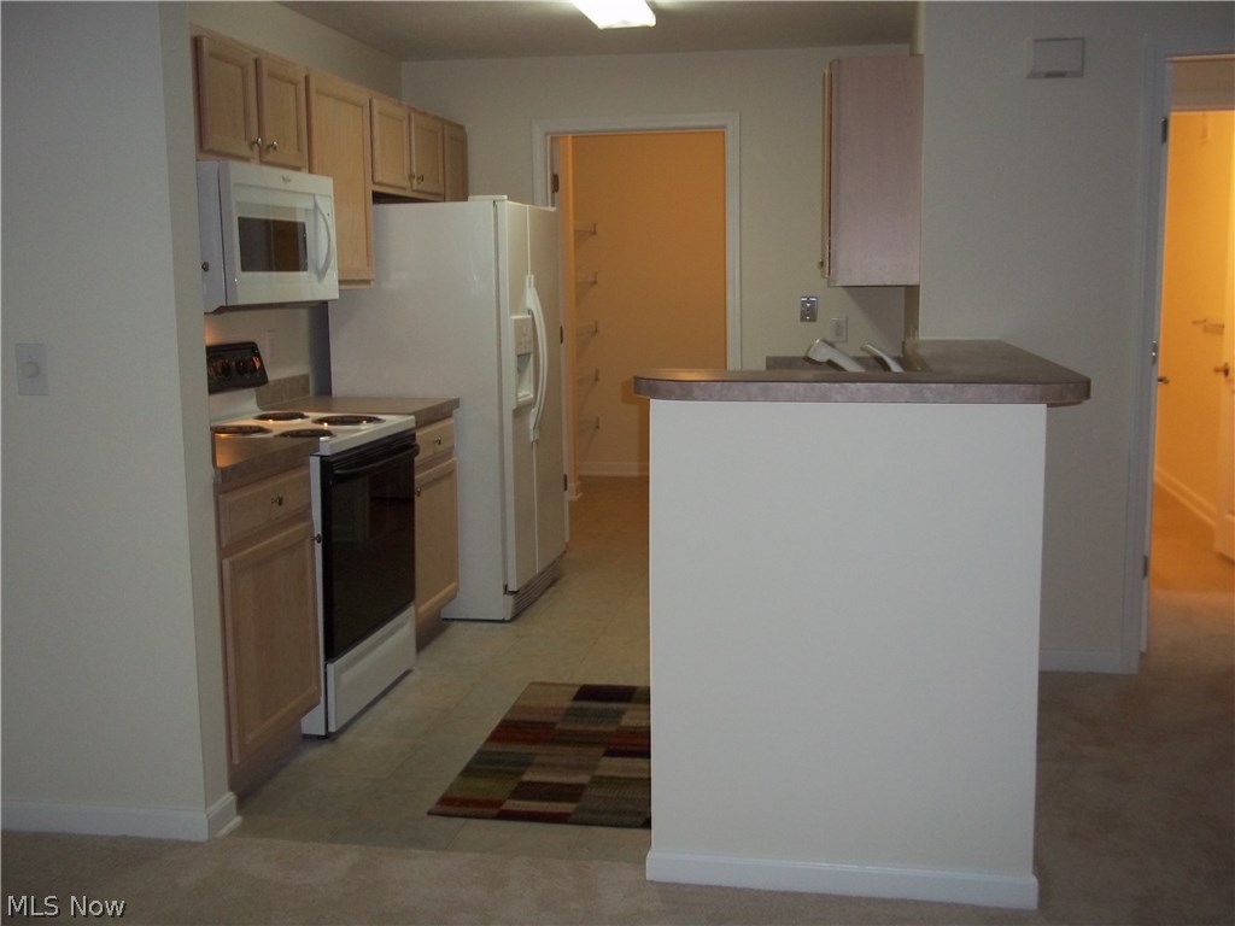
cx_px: 618
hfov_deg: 51.4
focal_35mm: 36
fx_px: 1284
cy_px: 463
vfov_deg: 39.7
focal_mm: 6.5
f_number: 3.1
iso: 160
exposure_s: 1/30
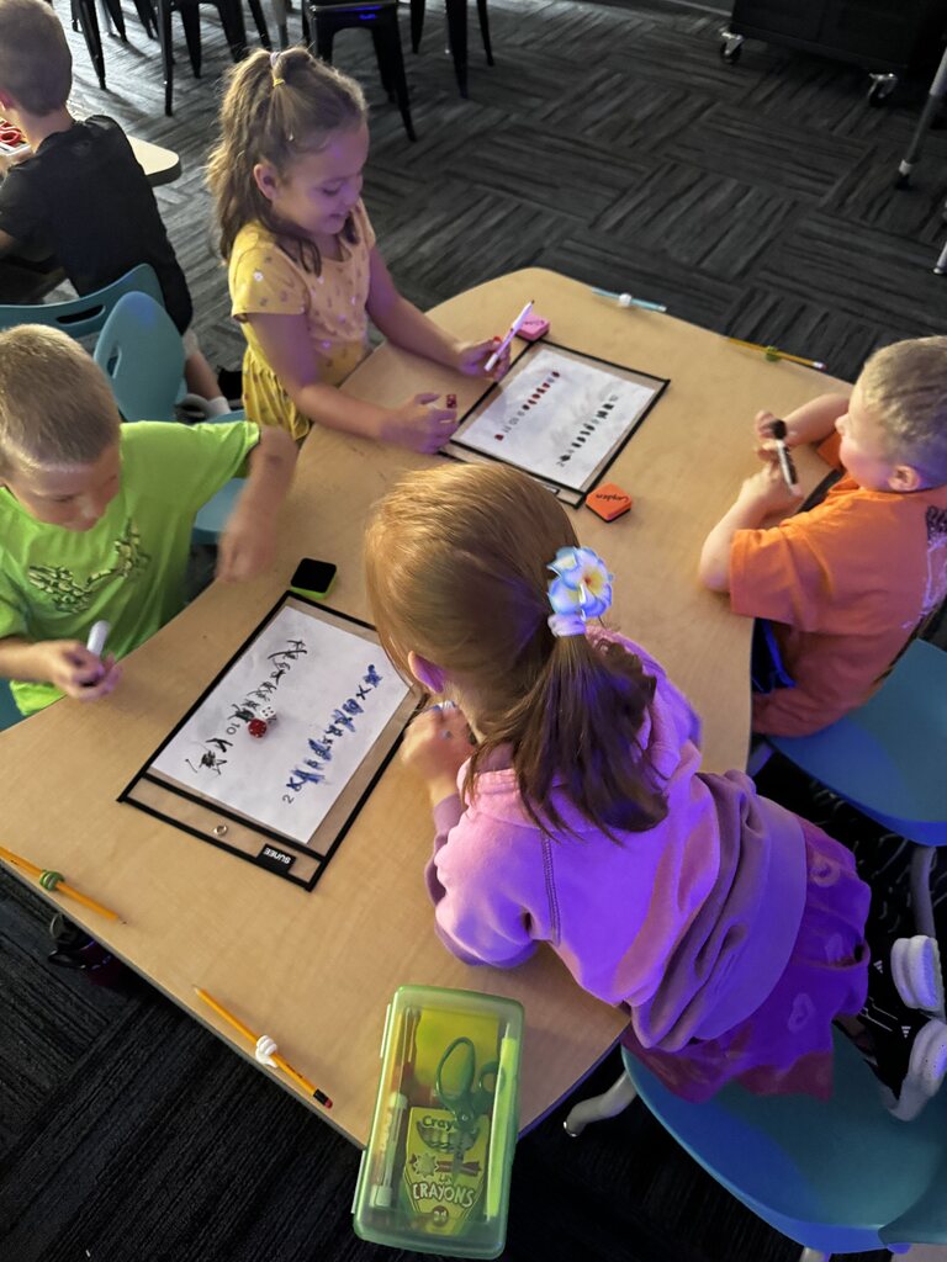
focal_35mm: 24
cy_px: 631
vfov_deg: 71.6
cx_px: 474
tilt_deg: -51.5
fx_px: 875
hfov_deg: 56.8
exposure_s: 1/30
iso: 1000
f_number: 1.78
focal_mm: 6.76
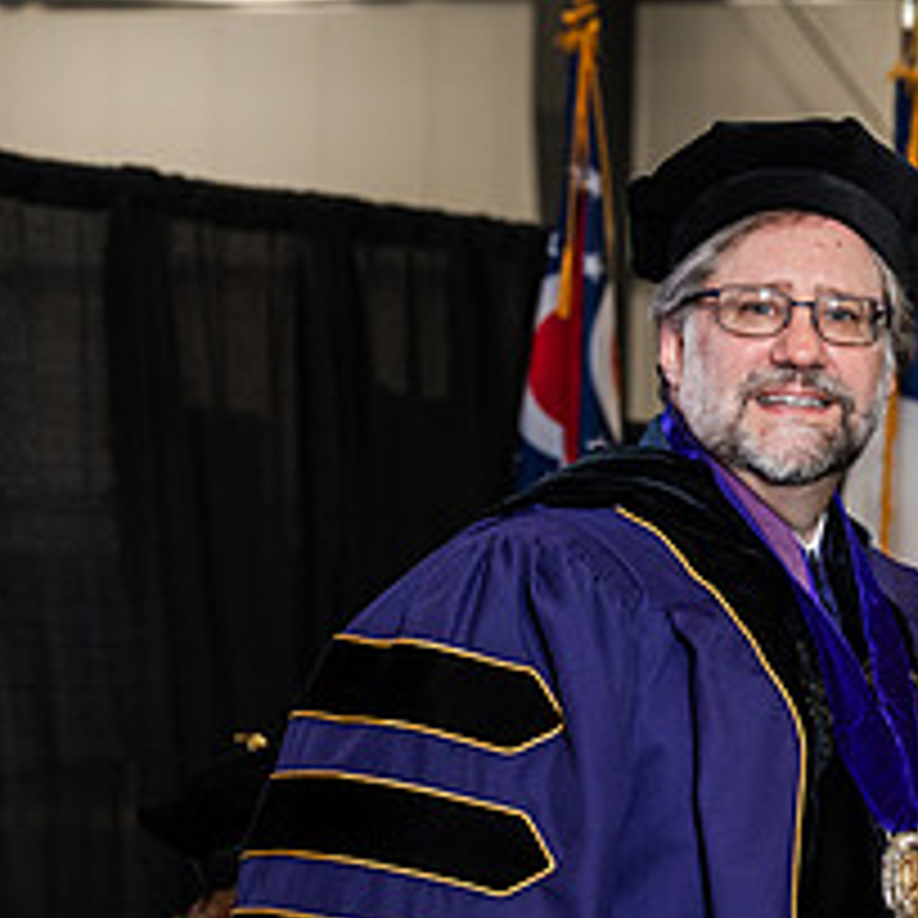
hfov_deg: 10.2
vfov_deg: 10.3
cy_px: 763
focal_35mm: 169
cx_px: 1017
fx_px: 5071
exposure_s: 1/200
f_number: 4.5
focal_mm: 70
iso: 1250
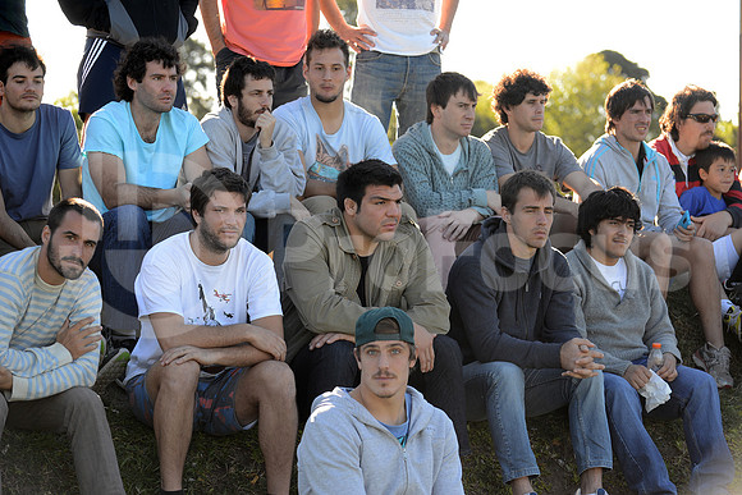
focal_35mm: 98
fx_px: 2020
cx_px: 371
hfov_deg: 20.8
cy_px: 248
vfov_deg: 14.0
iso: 320
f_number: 4.5
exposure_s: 1/320
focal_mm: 98
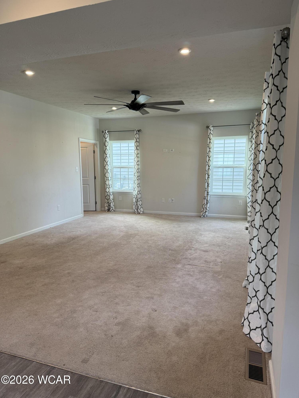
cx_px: 150
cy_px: 199
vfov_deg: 71.6
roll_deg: +1.0
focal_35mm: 24
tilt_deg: -7.9
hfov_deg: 56.8
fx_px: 276
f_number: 1.78
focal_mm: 6.76
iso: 100
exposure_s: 1/120
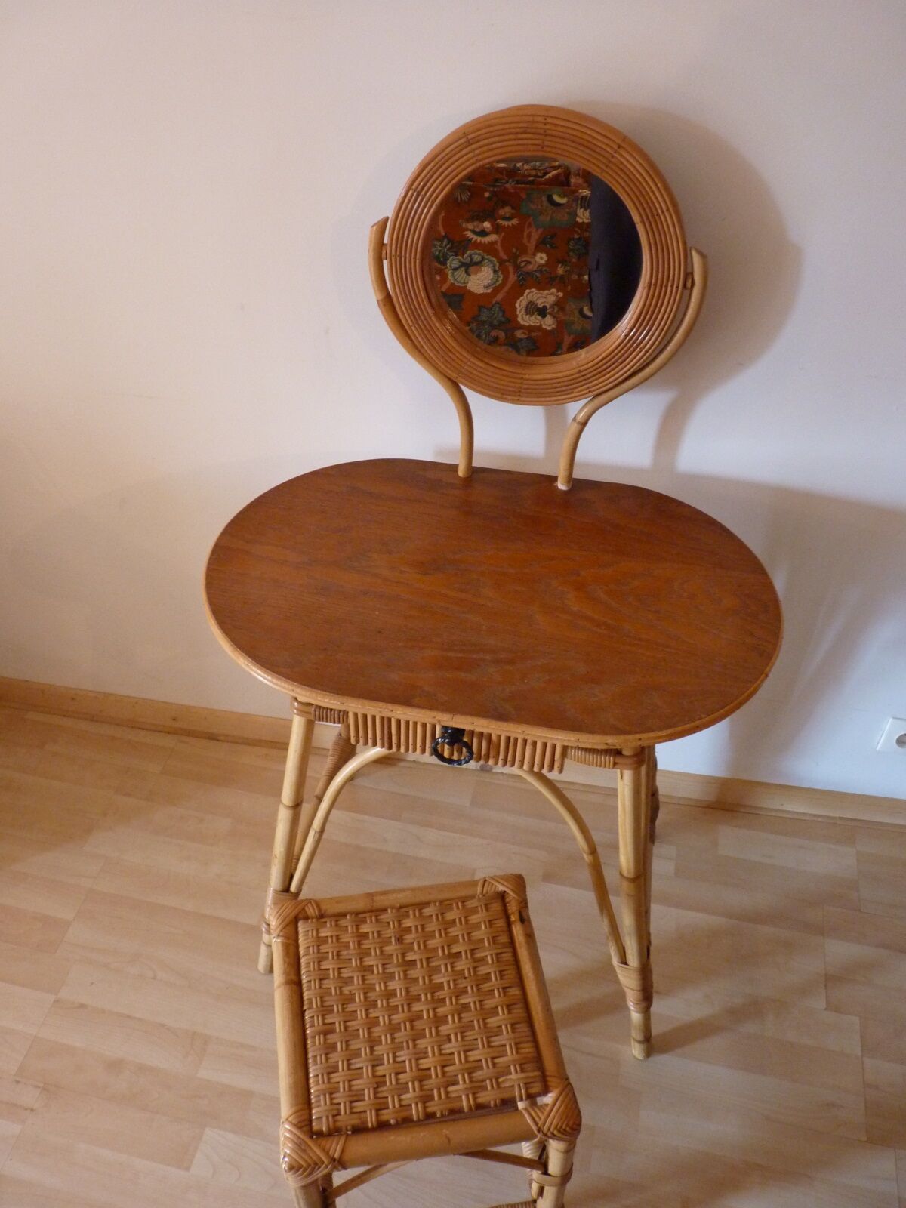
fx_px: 1012
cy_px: 604
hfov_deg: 48.2
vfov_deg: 61.7
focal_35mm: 29
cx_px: 453
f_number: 3
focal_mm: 5.2
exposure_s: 1/20
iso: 400
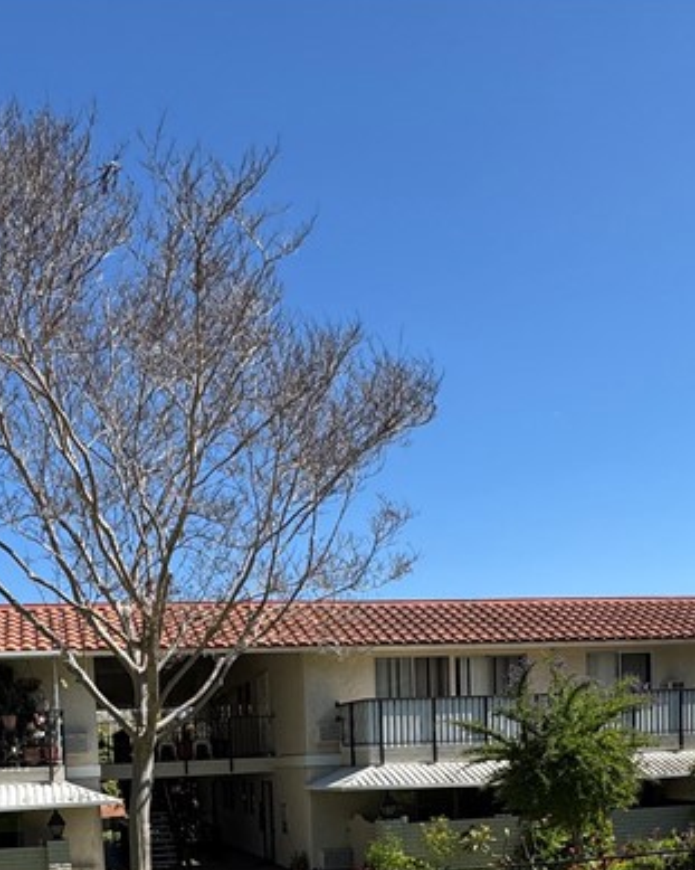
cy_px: 841
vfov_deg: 44.0
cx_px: 232
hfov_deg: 40.6
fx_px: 926
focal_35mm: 36
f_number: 2.2
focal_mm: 2.22
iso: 50
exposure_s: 1/1477
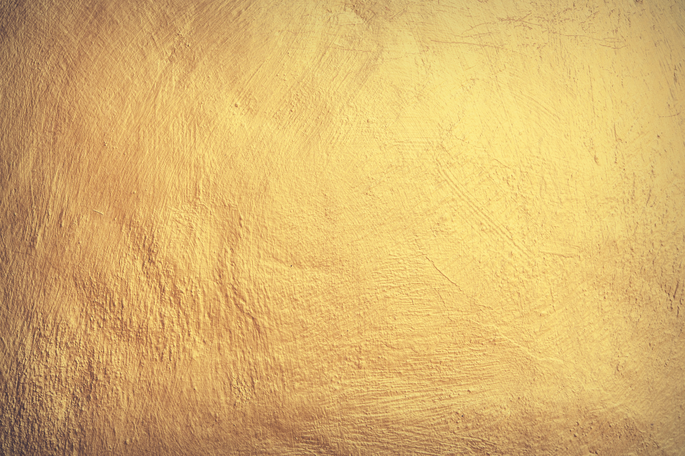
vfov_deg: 22.6
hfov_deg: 33.4
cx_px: 342
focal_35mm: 60
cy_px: 228
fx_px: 1141
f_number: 8
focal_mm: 60
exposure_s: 1/160
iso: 400
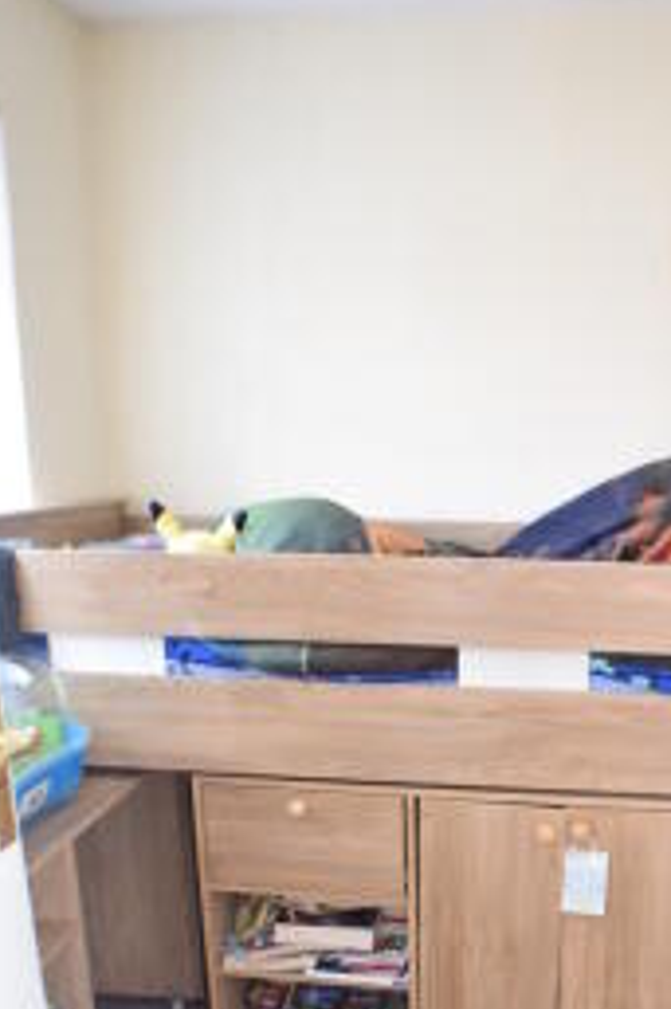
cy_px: 768
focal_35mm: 46
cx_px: 524
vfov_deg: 41.4
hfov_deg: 28.7
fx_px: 1288
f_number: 4
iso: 640
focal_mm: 18
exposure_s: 1/60
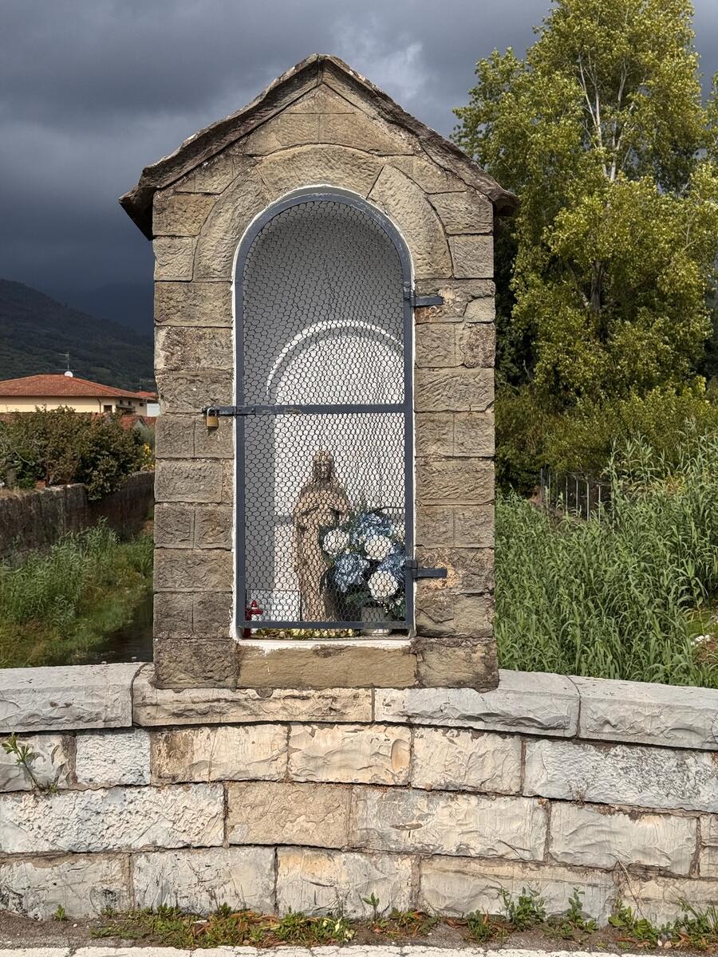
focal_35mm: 48
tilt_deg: -2.3
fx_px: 1327
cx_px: 359
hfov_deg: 30.3
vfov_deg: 39.7
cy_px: 478
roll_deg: -0.1
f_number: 1.78
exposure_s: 1/6410
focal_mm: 6.76
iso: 64
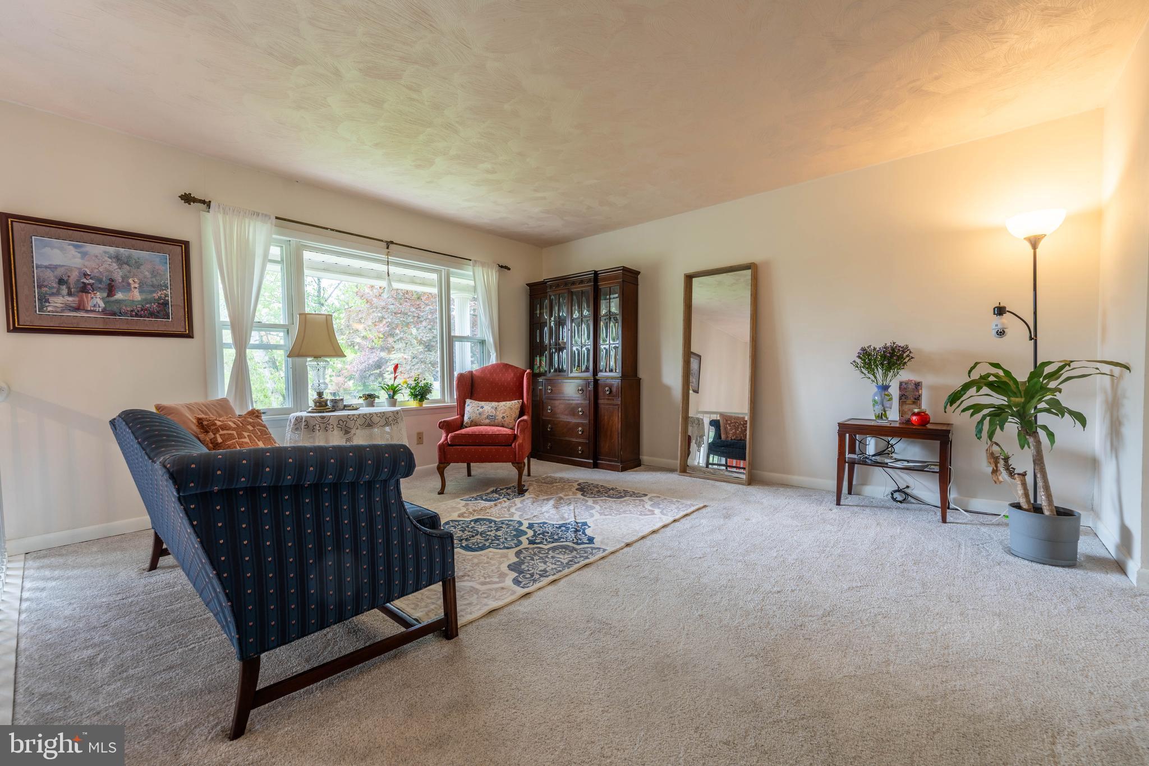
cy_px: 383
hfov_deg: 104.3
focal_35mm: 14
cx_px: 574
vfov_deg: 81.2
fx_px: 447
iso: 100
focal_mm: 14
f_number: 8
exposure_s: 1/15
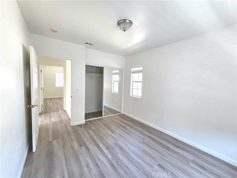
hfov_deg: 106.2
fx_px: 89
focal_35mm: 13
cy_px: 89
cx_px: 118
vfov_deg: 89.9
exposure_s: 1/120
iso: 250
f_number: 2.2
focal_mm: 2.2
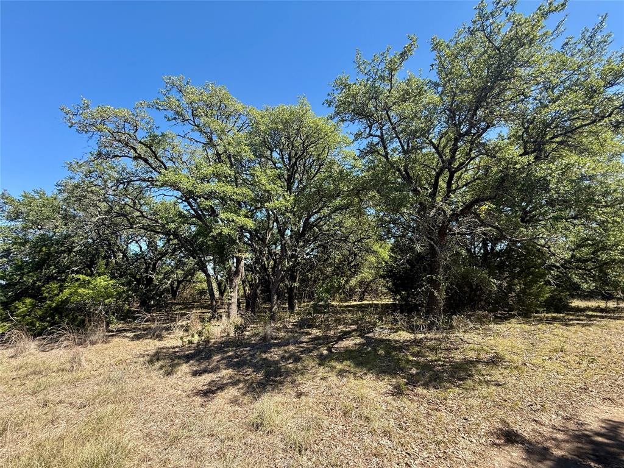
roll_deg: +0.4
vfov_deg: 85.7
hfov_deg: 102.1
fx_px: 252
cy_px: 234
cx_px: 312
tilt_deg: +15.0
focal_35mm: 14
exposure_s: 1/363
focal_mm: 2.22
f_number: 2.2
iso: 50
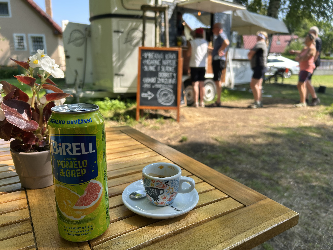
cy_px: 125
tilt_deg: -14.4
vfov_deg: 53.1
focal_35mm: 26
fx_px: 250
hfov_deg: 67.3
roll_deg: -0.2
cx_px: 166
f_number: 1.5
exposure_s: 1/696
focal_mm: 5.7
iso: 50
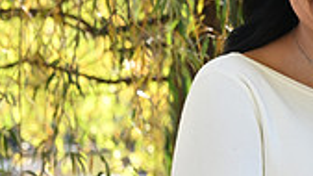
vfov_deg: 4.8
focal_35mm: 252
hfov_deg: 8.5
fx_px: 2091
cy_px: 151
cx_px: 361
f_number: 5.6
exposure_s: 1/100
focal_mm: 70
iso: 200
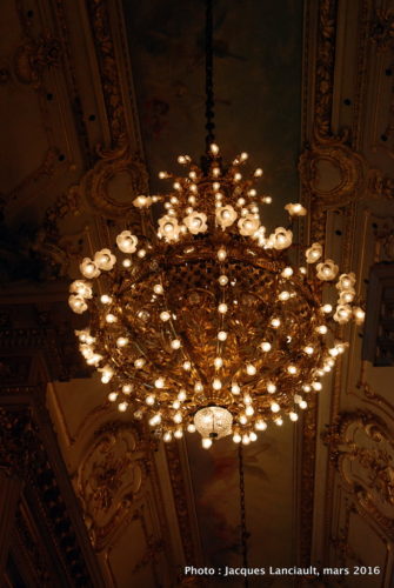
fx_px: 834
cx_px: 197
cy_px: 294
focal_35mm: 51
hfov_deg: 26.6
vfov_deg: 38.8
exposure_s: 1/125
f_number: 5.6
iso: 1000
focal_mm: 34
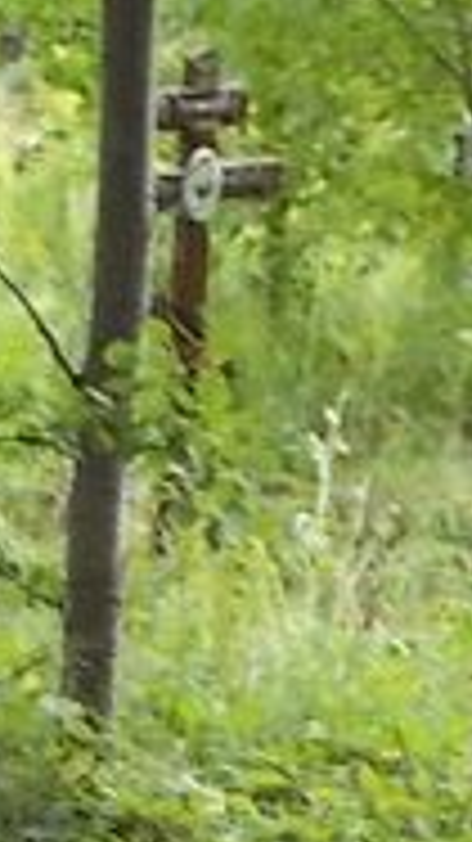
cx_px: 189
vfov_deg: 16.4
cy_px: 1202
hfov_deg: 10.0
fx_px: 2696
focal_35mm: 121
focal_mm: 4.6
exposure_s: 1/40
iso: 80
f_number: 3.2
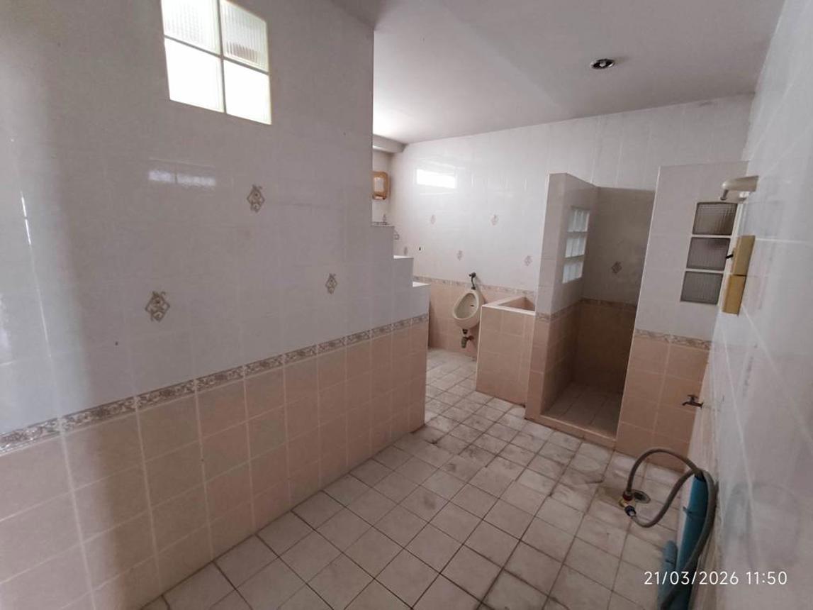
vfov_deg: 78.1
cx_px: 406
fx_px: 376
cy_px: 305
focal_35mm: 16
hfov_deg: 94.5
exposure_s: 1/20
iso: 618
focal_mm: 1.67
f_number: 2.2
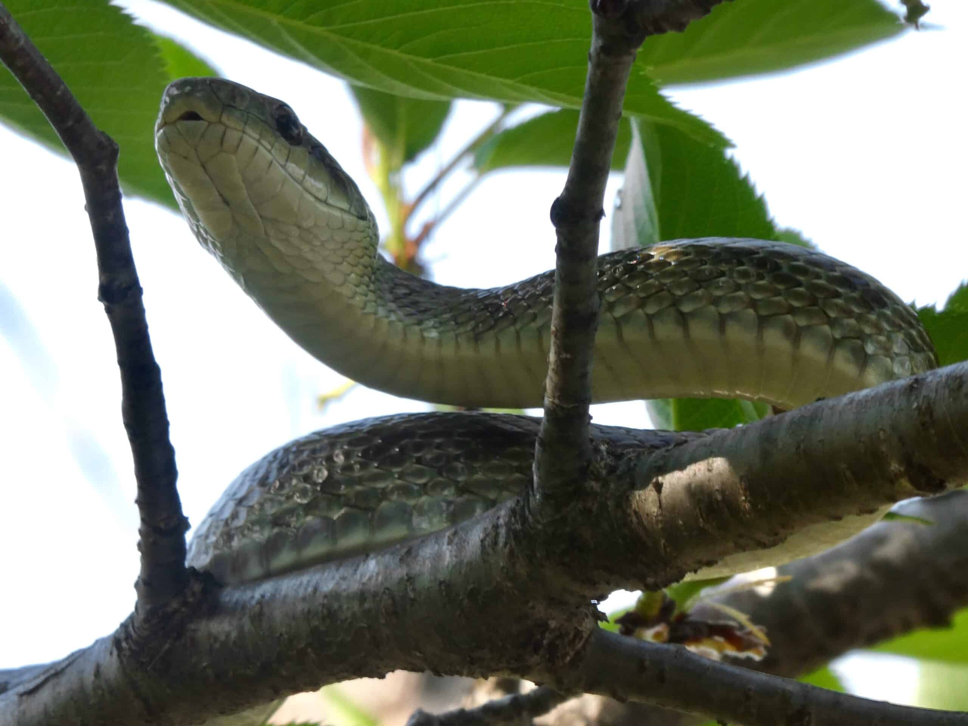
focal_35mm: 185
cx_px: 484
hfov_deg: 10.7
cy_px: 363
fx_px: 5173
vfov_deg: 8.0
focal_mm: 33.2
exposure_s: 1/80
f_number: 5.6
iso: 80
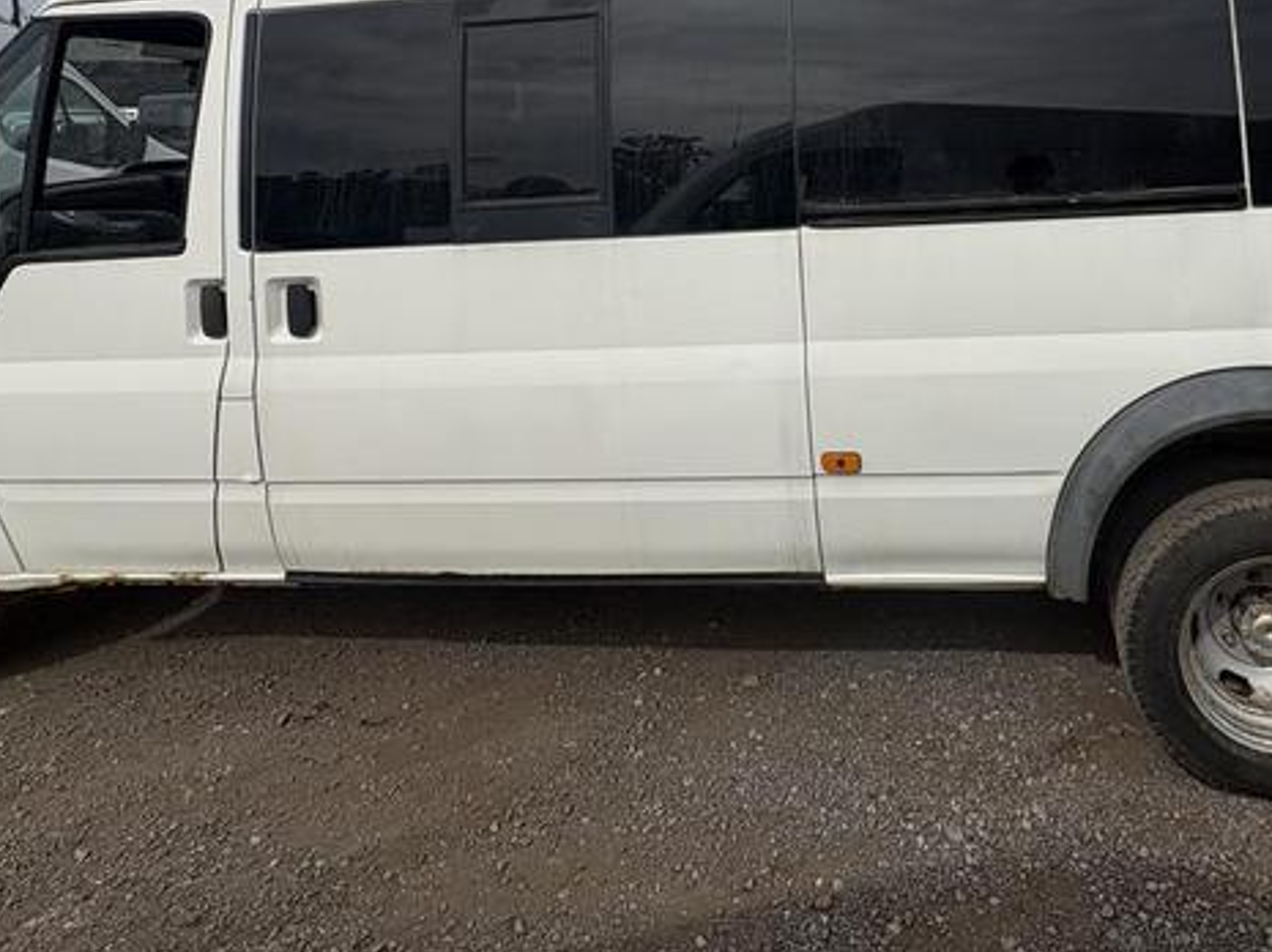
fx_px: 991
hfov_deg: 63.5
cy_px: 126
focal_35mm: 27
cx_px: 862
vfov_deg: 47.0
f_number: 2.2
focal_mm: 2.22
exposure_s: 1/3717
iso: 50
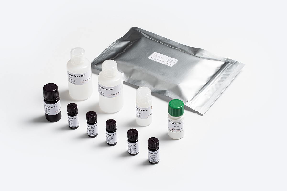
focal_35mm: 85
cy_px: 96
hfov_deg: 23.9
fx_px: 678
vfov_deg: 16.1
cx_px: 144
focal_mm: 85
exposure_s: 1/125
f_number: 20
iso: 125
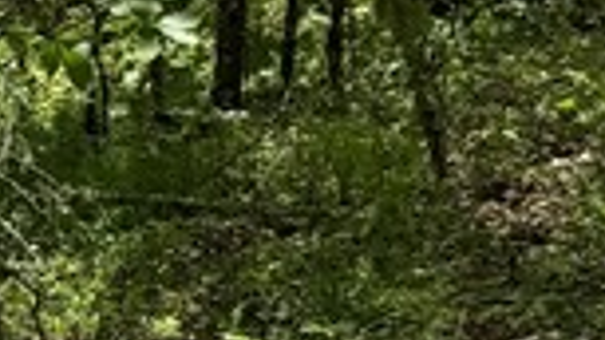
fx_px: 2807
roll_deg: -1.2
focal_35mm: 175
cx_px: -1147
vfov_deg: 6.9
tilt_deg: -10.1
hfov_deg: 9.7
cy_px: -111
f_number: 1.78
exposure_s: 1/1059
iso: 80
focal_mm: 6.76
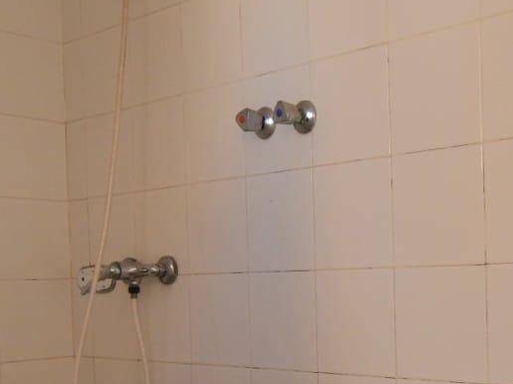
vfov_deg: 28.4
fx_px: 741
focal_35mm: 50
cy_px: 316
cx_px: 431
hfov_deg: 36.5
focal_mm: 10
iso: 200
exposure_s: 1/160
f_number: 6.3
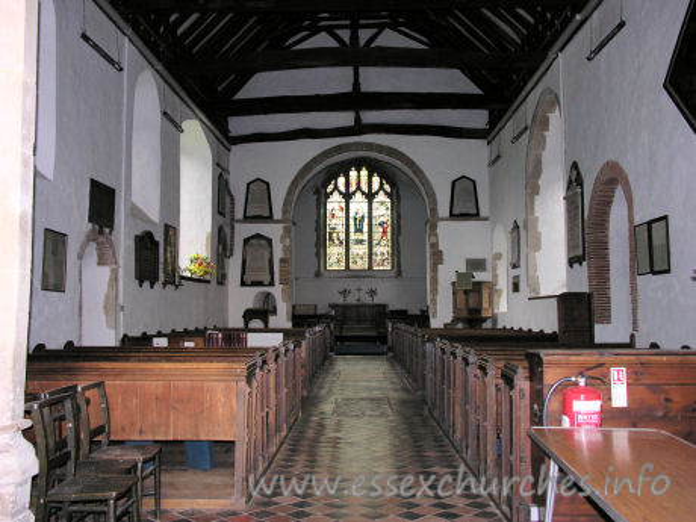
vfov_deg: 40.7
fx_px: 704
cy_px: 261
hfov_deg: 52.6
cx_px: 348
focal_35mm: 35
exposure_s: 1/60.1
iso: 139
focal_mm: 8.9
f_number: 2.8
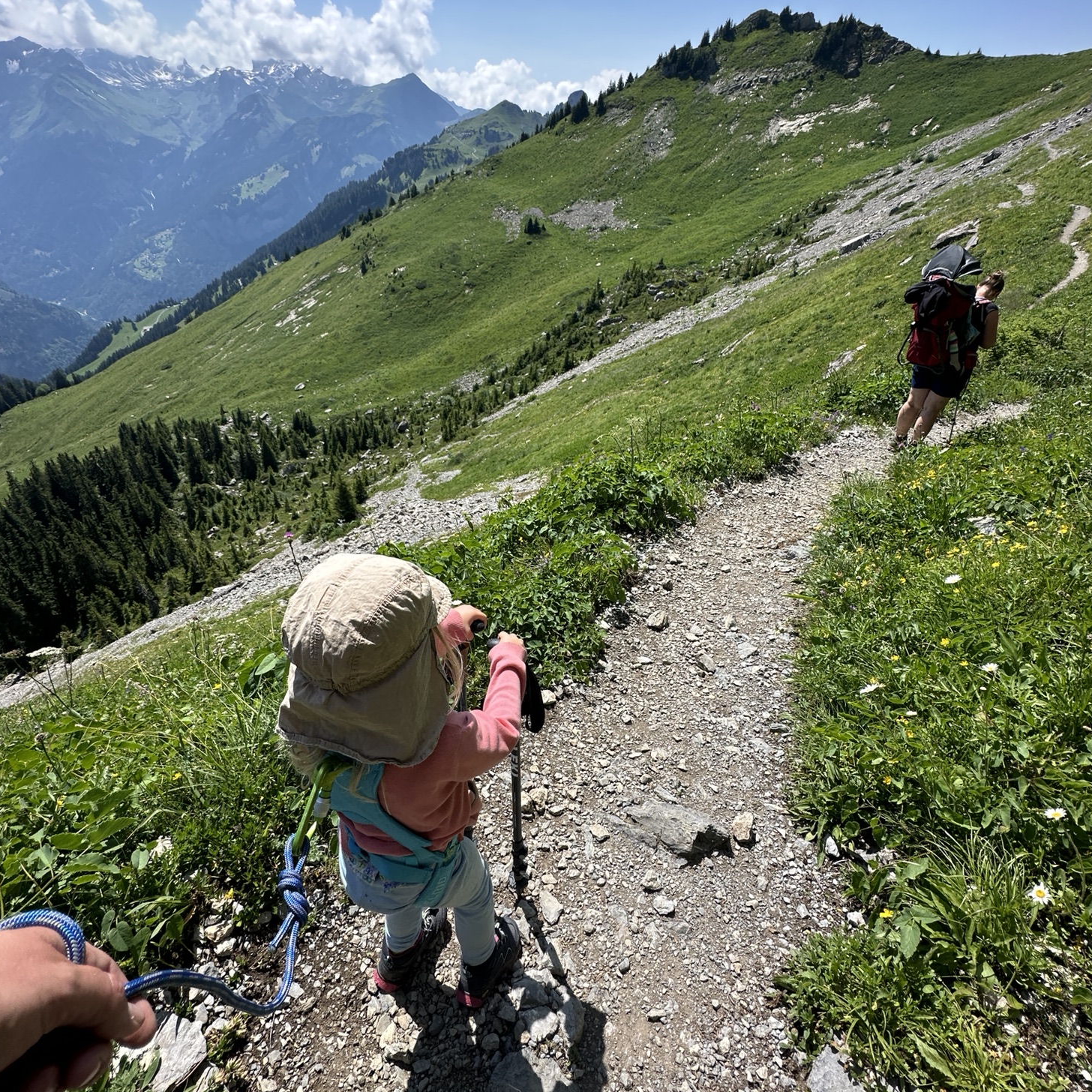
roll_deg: -1.1
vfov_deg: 83.8
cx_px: 558
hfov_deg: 84.0
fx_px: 607
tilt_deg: -35.0
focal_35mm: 17
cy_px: 504
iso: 50
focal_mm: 2.22
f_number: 2.2
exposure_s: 1/1435
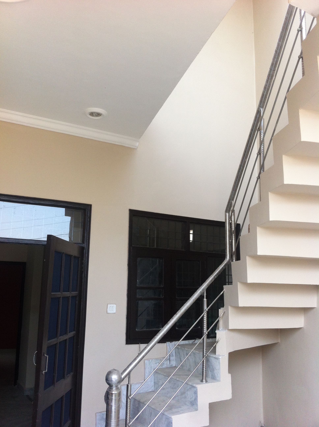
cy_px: 214
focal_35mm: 35
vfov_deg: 52.7
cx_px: 160
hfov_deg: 40.6
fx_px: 431
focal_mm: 3.85
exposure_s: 1/120
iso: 80
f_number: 2.8
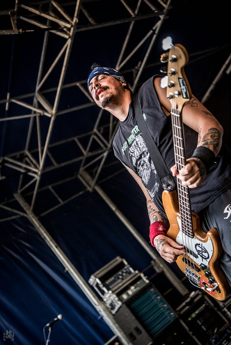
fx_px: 481
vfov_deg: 39.6
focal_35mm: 50
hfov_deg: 27.0
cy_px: 172
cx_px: 116
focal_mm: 50
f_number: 2.8
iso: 500
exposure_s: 1/250
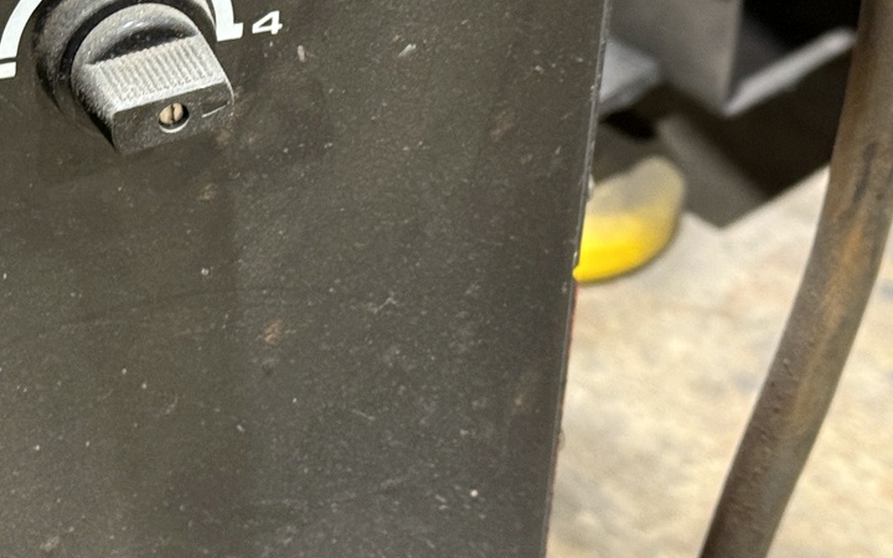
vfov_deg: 11.4
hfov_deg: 18.2
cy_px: -33
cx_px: 122
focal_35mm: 113
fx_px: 2750
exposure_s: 1/33
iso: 250
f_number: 1.78
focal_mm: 6.76
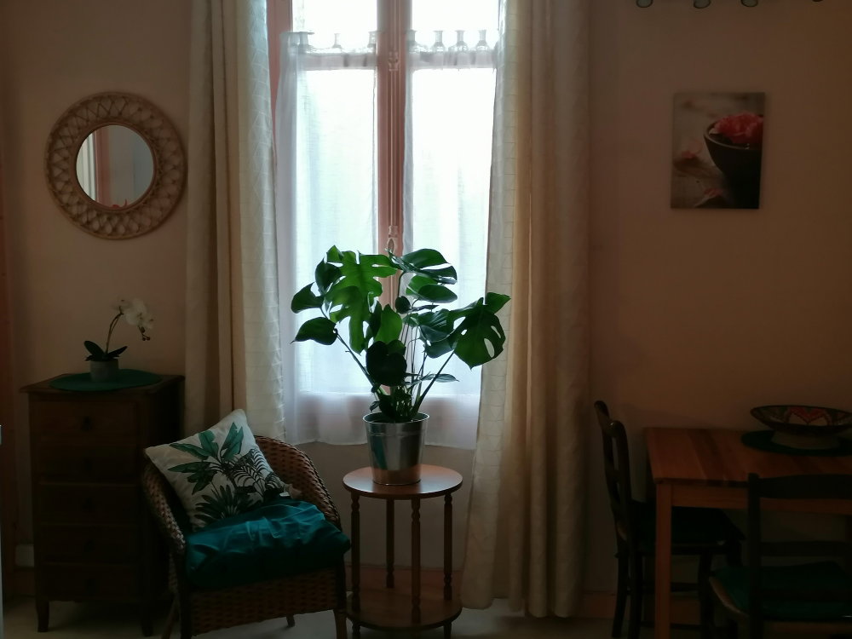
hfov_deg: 47.9
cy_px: 320
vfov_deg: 36.8
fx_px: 960
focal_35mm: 39
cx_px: 426
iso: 80
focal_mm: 4.75
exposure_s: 1/50
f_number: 1.8
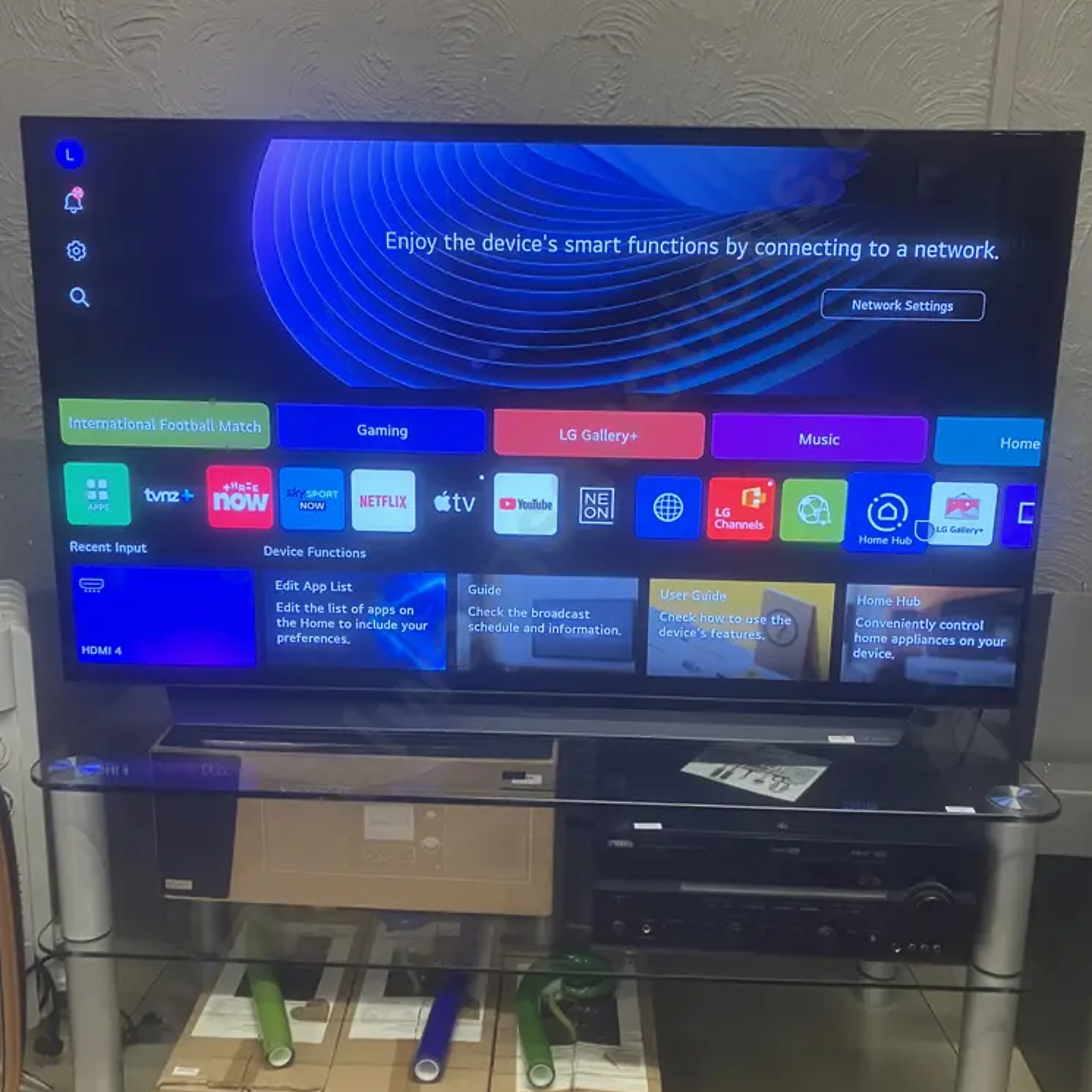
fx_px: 1213
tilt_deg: -12.6
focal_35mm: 34
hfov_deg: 48.4
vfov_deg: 48.5
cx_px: 534
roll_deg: -1.3
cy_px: 542
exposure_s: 1/50
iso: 200
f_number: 1.8
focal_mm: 3.99
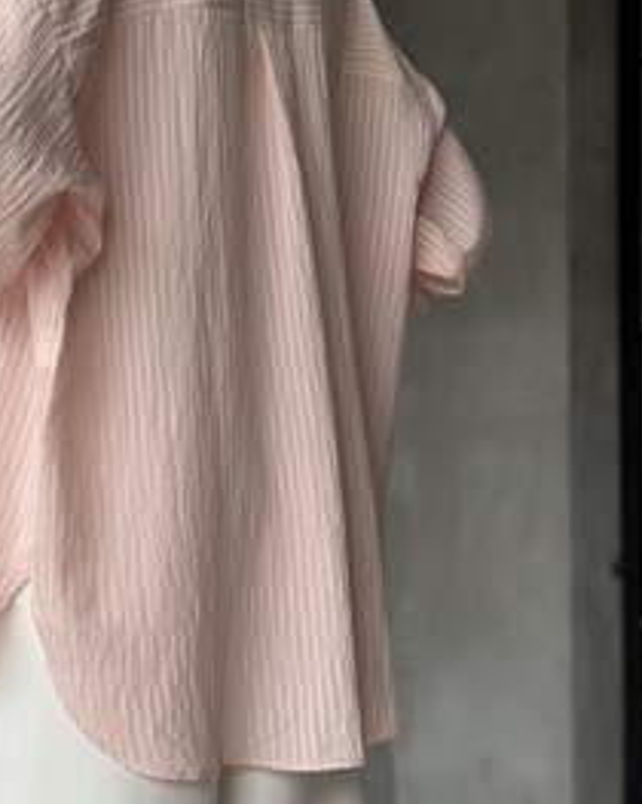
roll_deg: -0.5
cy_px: 333
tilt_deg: +2.8
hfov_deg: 20.0
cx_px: 174
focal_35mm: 76
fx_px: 1807
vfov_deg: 25.0
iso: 125
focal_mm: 6.76
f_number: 1.78
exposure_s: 1/60
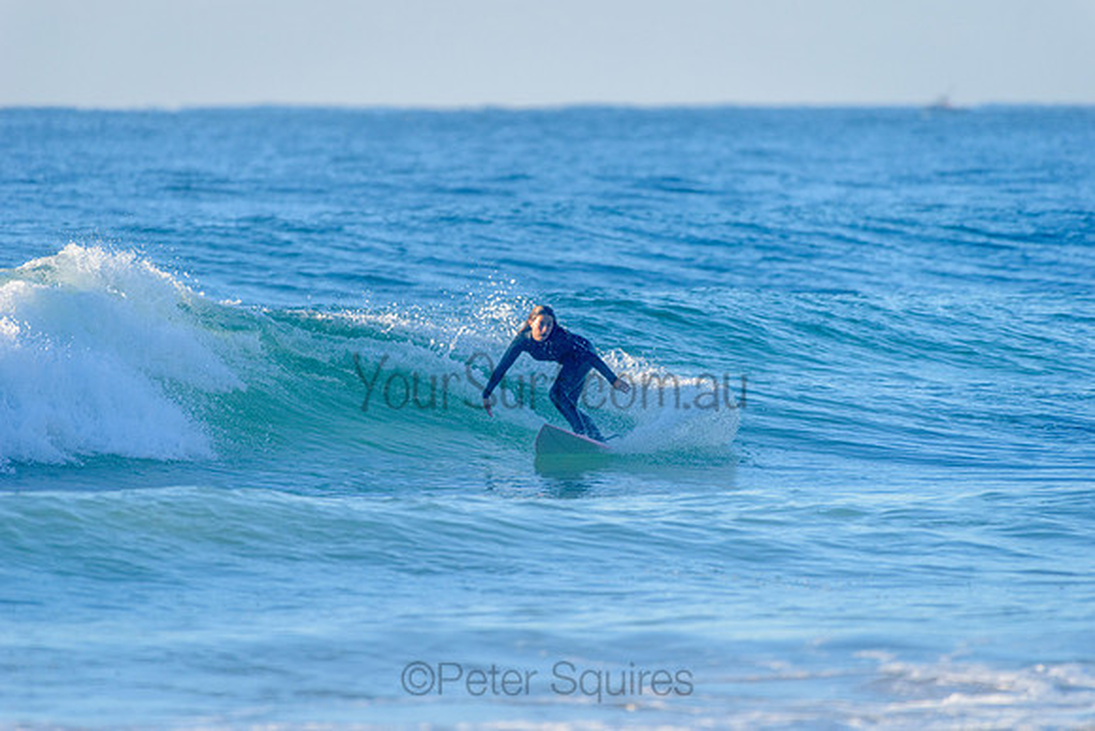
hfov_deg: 4.1
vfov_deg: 2.8
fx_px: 15217
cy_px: 366
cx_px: 548
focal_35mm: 500
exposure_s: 1/2000
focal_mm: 500
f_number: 5.6
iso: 500
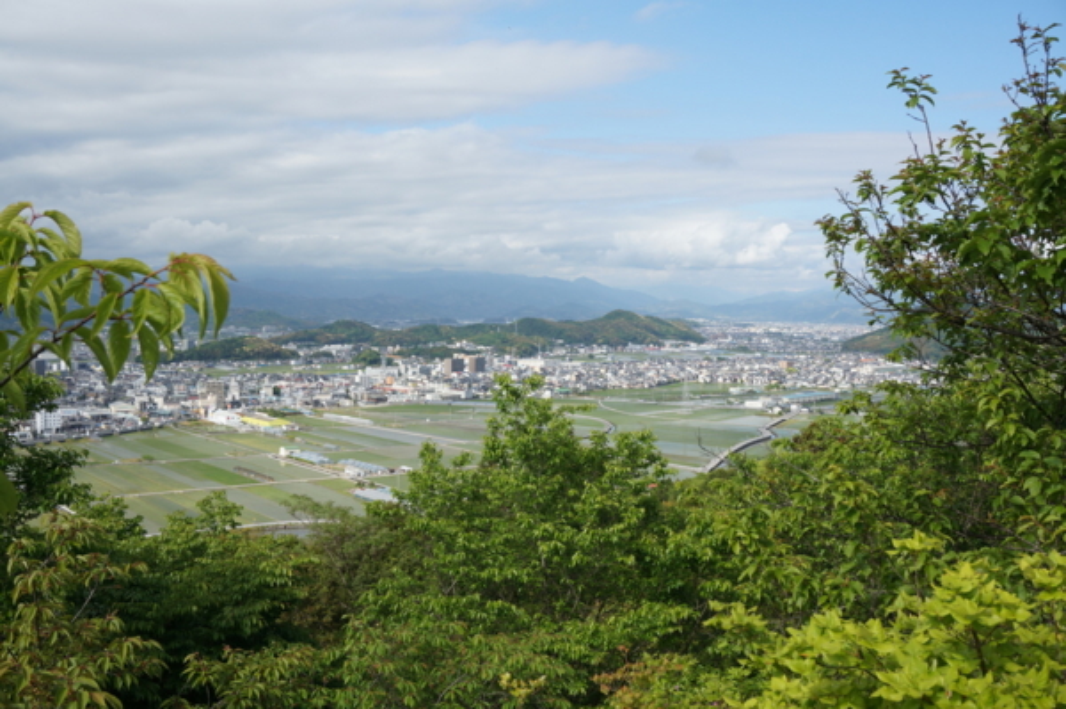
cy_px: 354
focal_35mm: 38
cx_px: 533
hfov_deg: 51.3
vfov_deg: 35.4
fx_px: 1109
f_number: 9
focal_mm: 25
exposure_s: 1/160
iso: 100
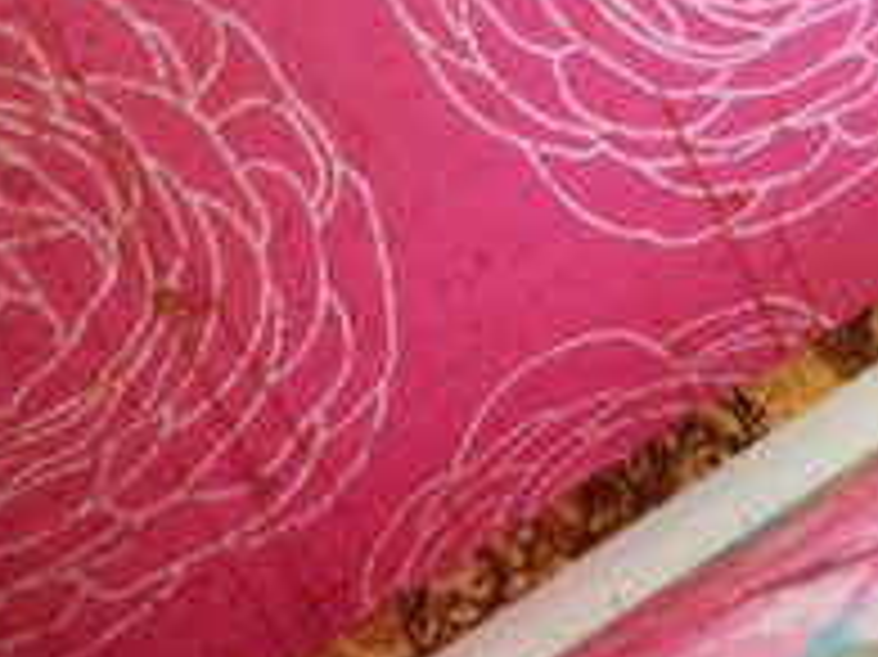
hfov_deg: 24.4
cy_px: -4
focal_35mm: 80
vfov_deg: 17.9
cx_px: 500
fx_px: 2028
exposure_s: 1/33.3
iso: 100
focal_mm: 3.83
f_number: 2.2
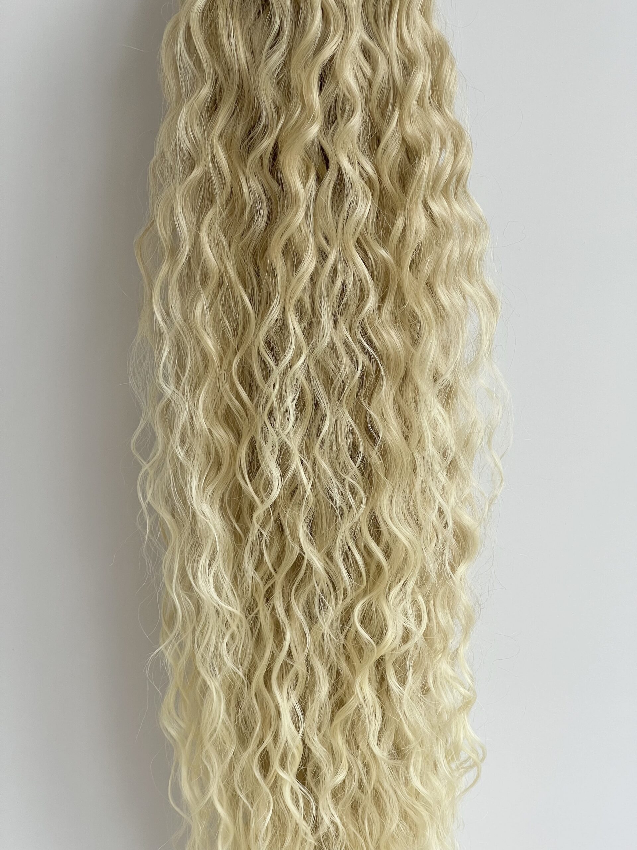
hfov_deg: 19.1
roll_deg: +0.3
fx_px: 1889
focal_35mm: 77
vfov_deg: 25.3
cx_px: 318
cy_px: 425
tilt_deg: -11.4
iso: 100
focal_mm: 9
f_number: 2.8
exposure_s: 1/99
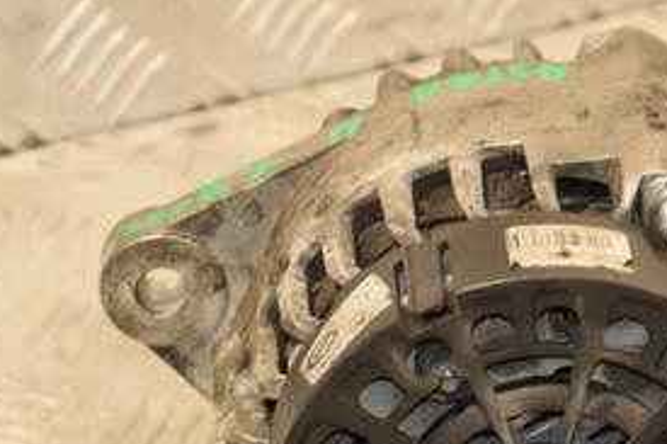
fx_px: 4851
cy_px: 425
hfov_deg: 7.9
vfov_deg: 5.2
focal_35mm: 262
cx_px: 517
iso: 800
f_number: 5.3
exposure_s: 1/100
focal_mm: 80
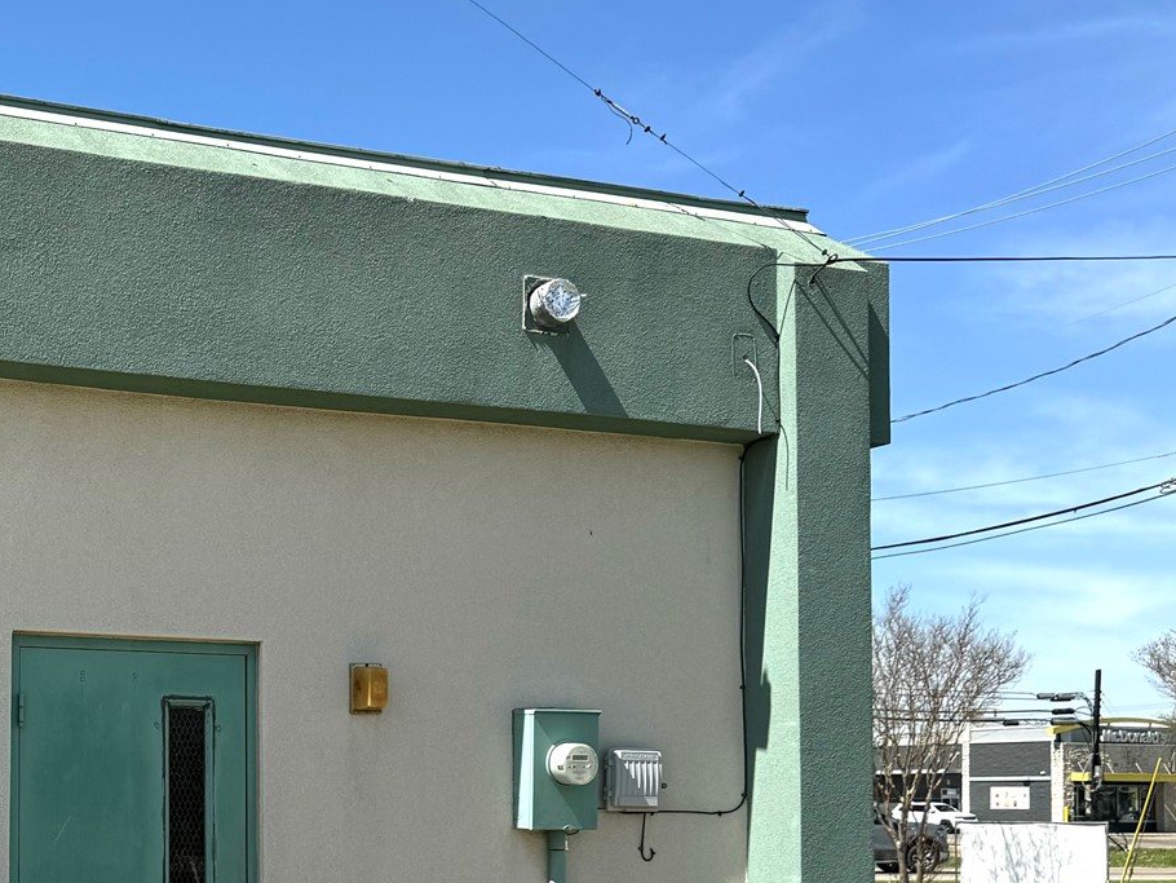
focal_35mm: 54
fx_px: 1835
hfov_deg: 33.1
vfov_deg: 26.4
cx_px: 47
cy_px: 749
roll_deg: -2.2
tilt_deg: +1.1
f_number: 1.78
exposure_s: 1/4444
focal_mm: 6.76
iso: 80
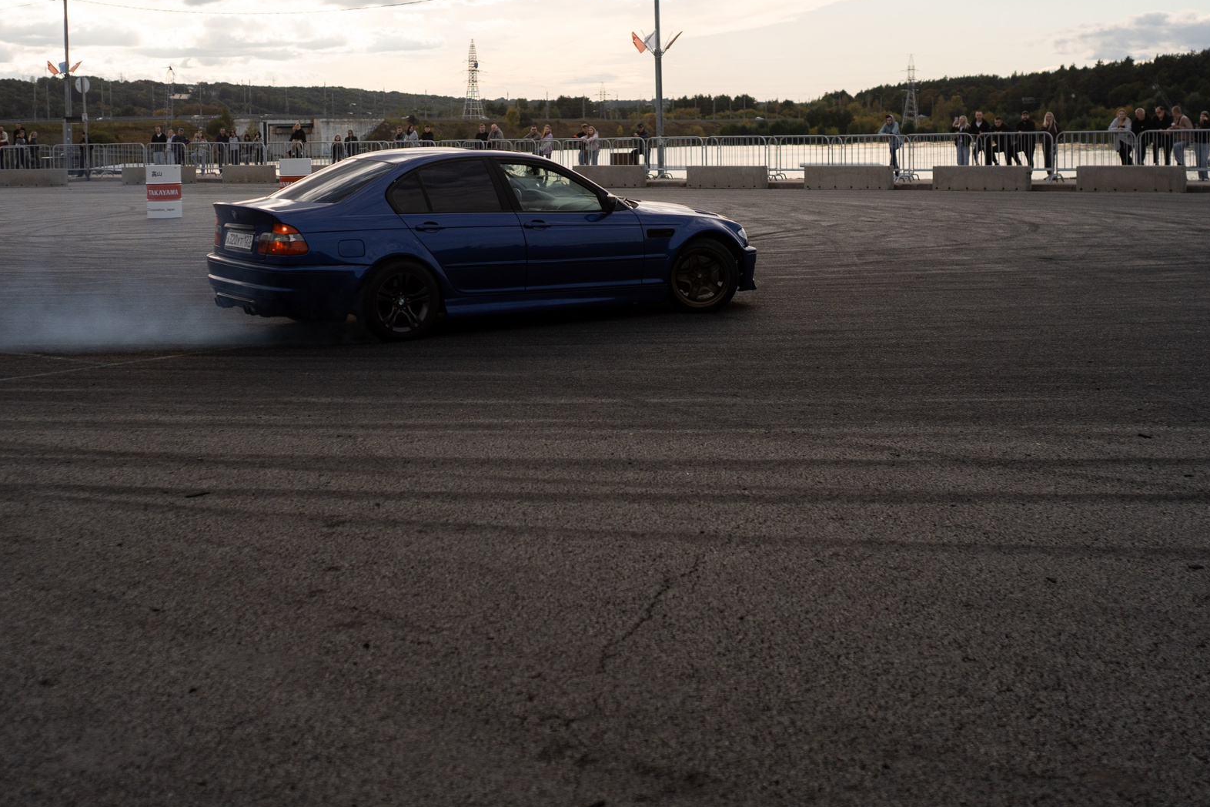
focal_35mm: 57
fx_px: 1916
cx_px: 566
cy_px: 241
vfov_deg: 23.6
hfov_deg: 35.0
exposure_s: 1/3200
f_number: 2.2
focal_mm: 35
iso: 100
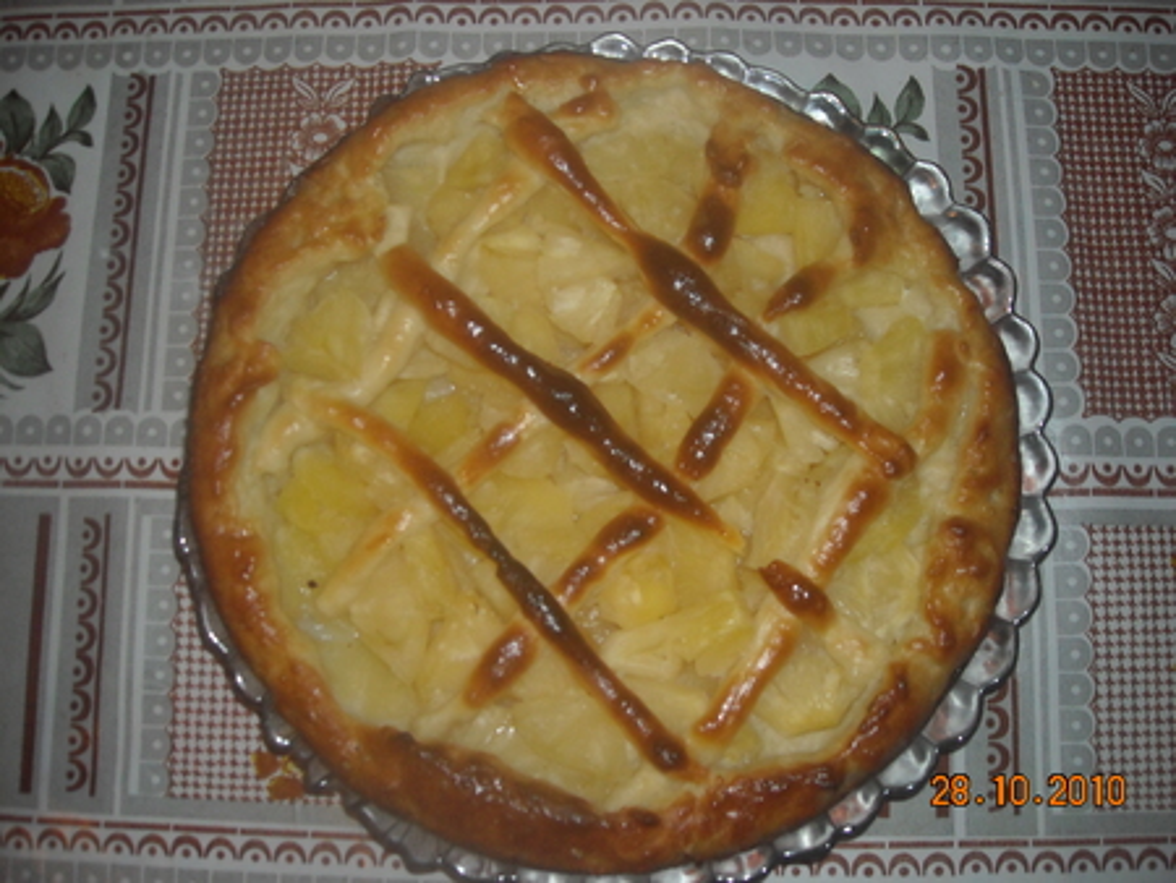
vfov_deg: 40.7
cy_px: 442
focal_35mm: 35
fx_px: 1190
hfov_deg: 52.6
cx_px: 588
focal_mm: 5.7
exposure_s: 1/60
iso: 200
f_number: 2.8
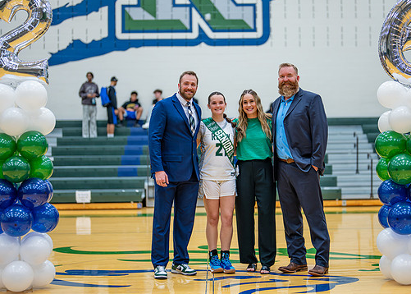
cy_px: 145
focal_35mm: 66
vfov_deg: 21.6
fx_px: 771
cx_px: 230
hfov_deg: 29.8
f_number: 1.2
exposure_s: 1/500
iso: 500
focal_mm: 50
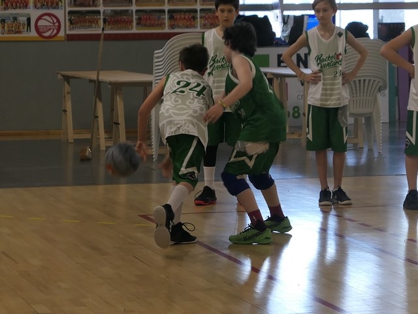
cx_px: 209
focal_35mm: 156
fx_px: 1884
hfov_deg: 12.7
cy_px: 157
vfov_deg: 9.5
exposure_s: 1/125
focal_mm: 26.4
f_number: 2.8
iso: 320
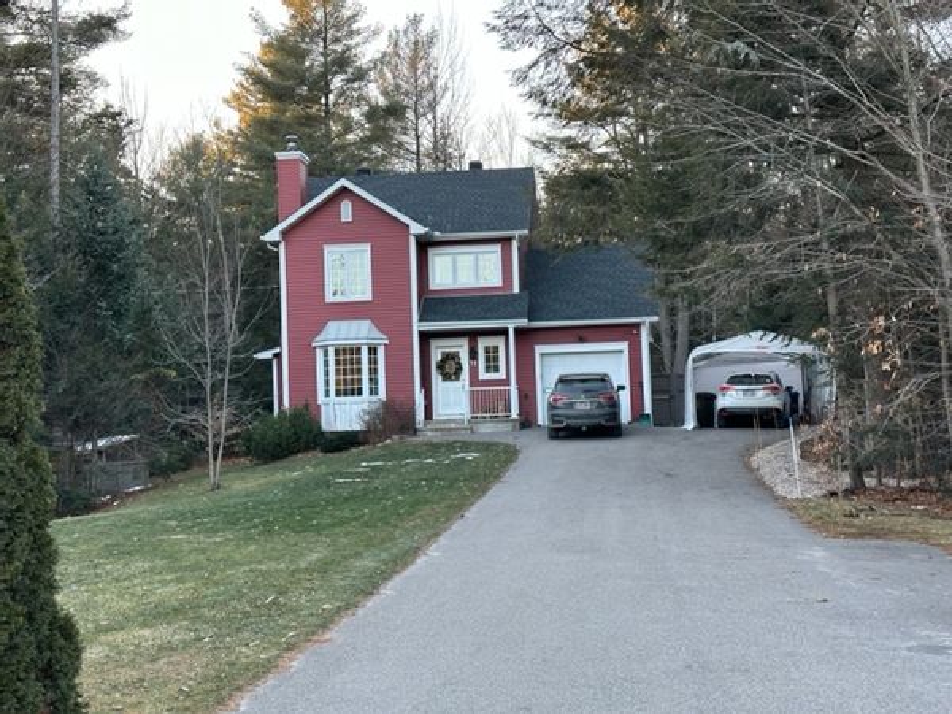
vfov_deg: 30.3
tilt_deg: +3.2
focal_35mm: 48
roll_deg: +1.6
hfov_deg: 39.7
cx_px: 476
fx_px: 1320
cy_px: 357
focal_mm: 6.86
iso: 80
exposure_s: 1/134
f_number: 1.78
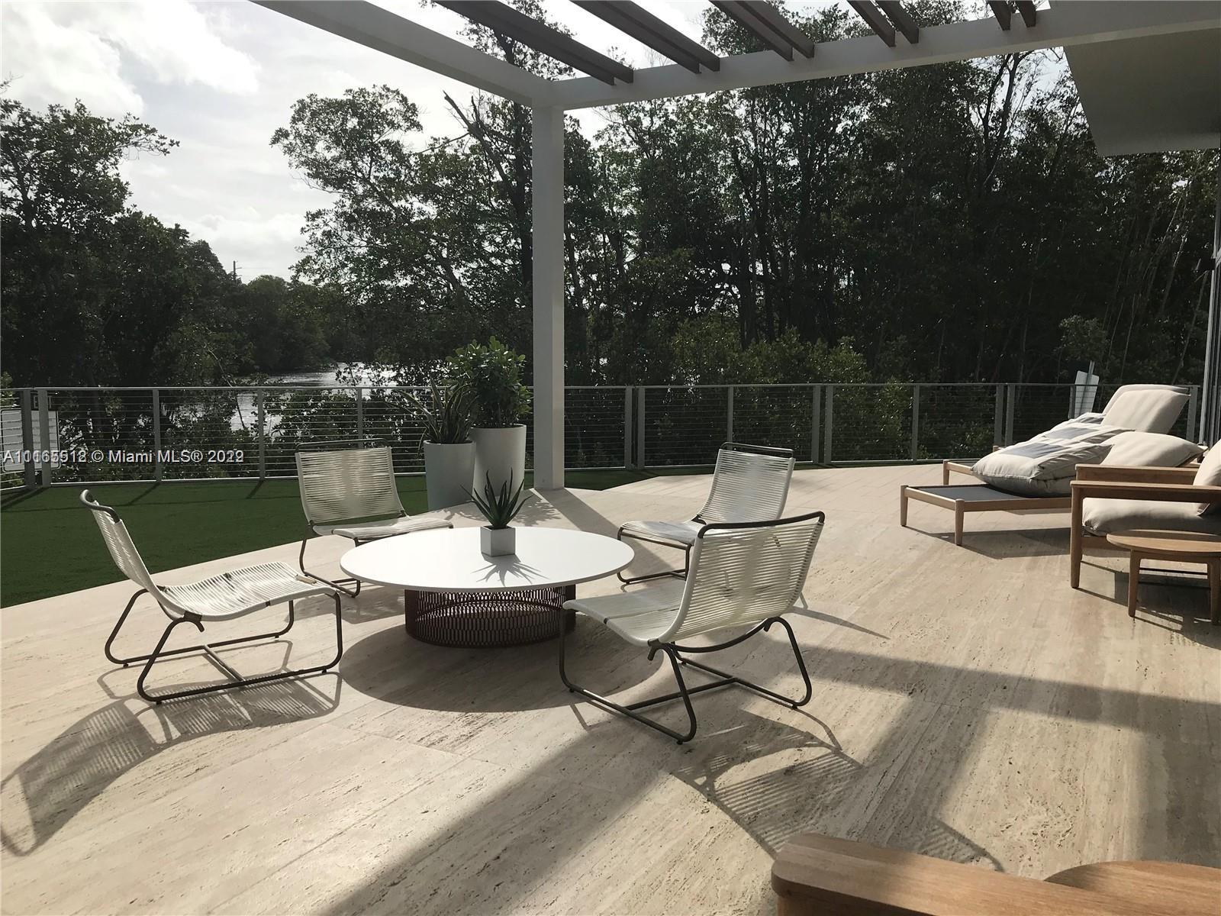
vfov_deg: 49.7
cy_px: 458
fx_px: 988
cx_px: 610
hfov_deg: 63.4
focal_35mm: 28
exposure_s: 1/6410
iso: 20
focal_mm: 3.99
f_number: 1.8
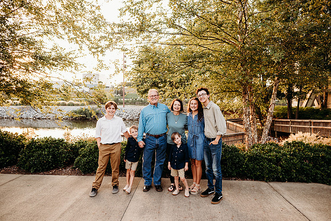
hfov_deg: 73.7
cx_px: 166
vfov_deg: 53.2
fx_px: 221
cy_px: 110
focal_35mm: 24
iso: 320
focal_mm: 24
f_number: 3.2
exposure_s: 1/200
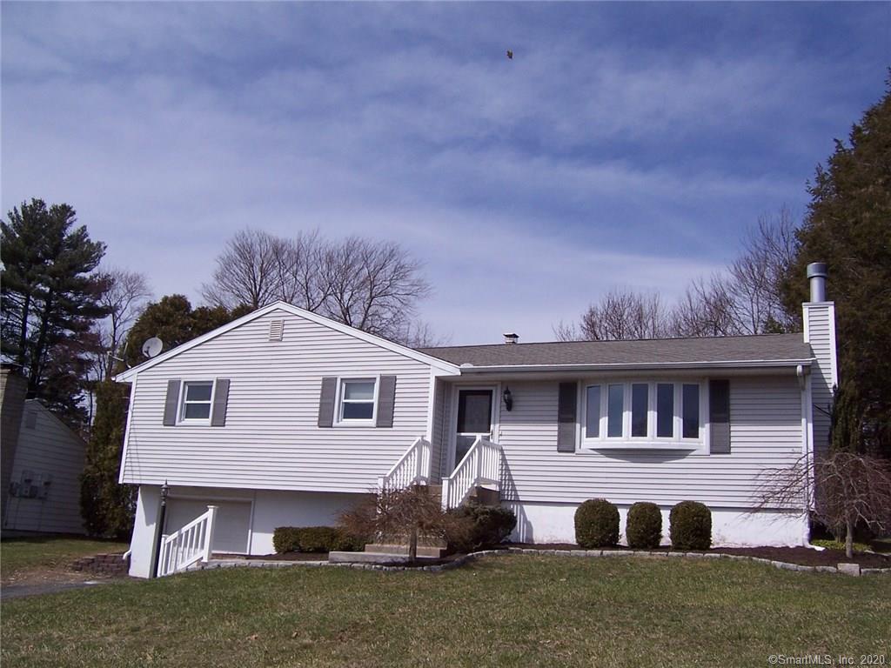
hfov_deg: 55.4
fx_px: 849
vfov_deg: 42.9
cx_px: 446
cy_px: 334
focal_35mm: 33
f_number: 5.6
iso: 80
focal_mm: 5.5
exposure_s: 1/1000
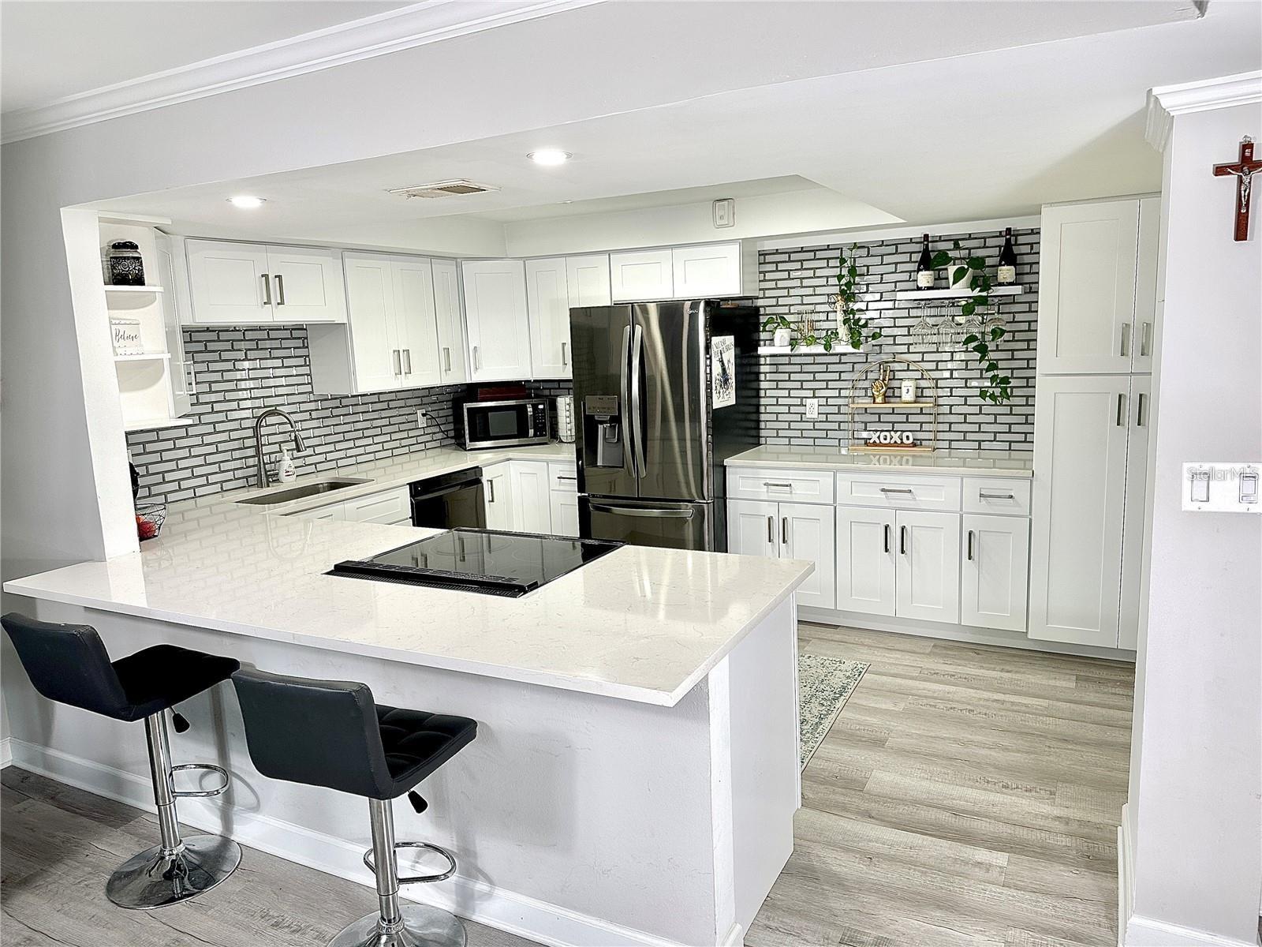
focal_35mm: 24
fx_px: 875
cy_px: 474
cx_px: 631
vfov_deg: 56.8
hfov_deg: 71.6
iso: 100
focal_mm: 6.86
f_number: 1.78
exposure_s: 1/120
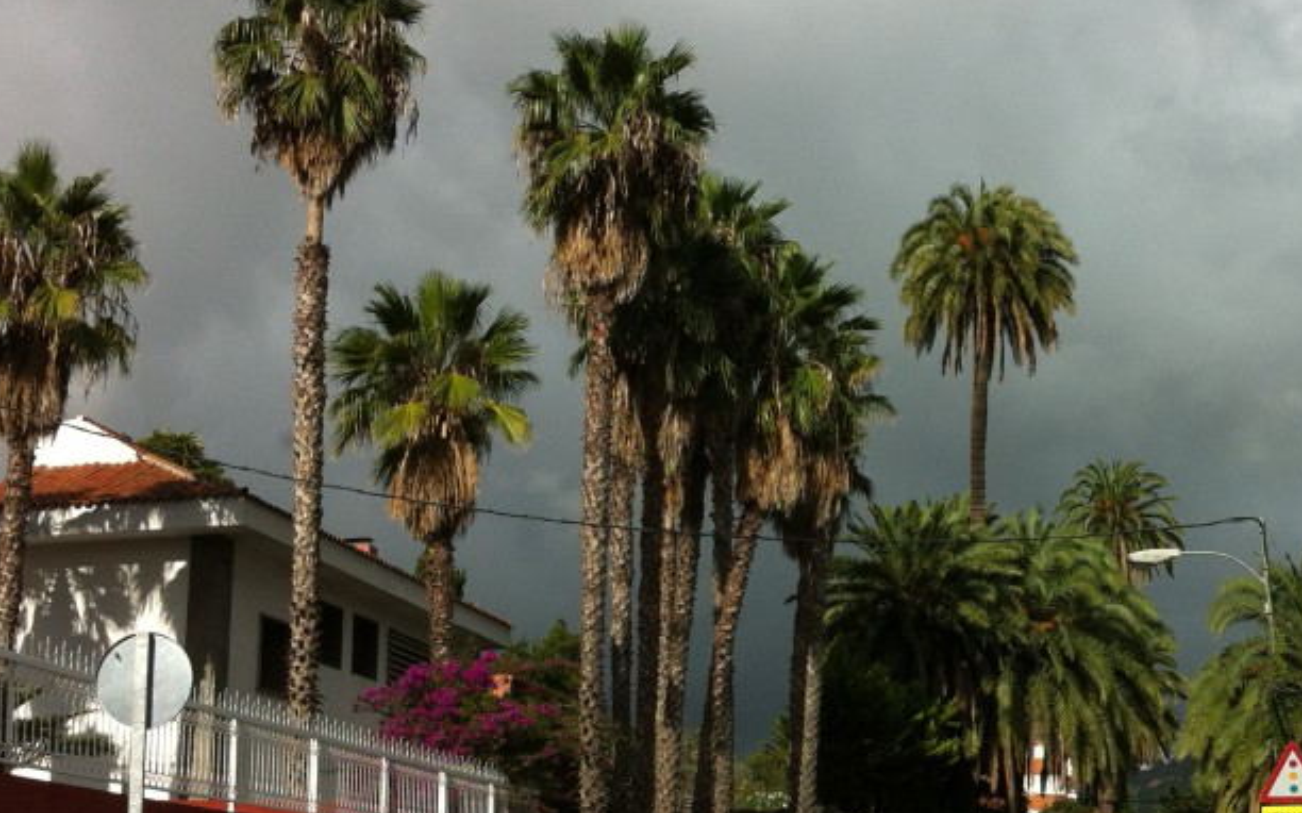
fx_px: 2199
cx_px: 953
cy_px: 428
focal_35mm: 62
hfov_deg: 32.4
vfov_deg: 20.9
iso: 80
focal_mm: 3.85
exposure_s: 1/1588
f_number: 2.8
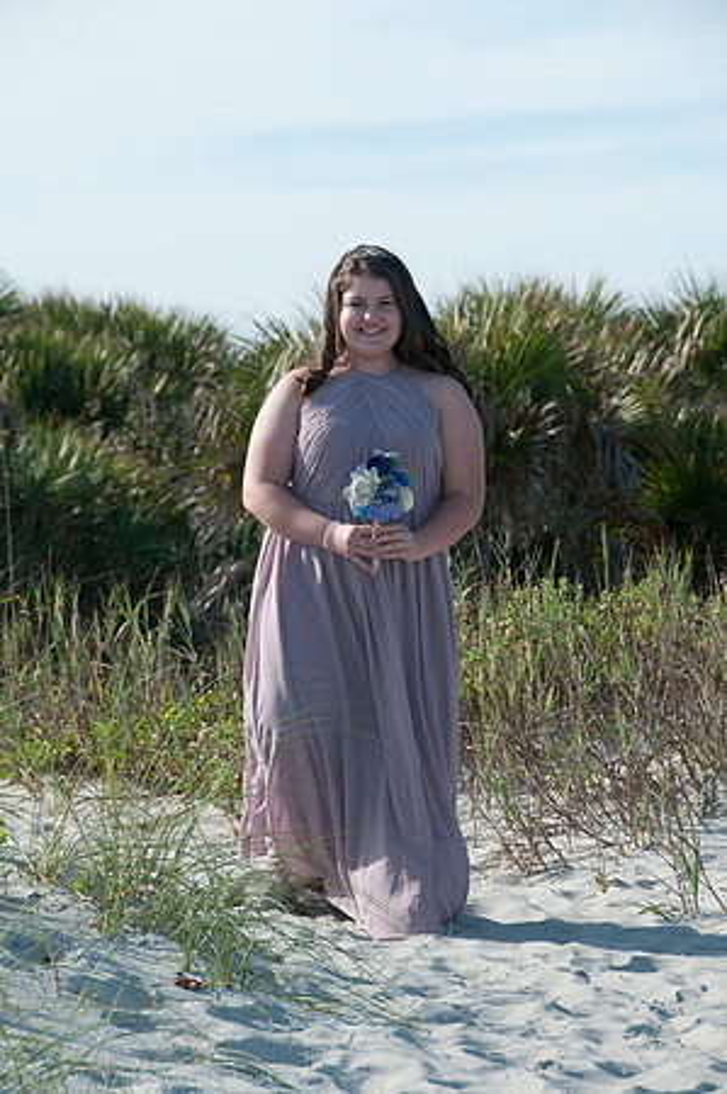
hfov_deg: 7.0
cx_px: 364
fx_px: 5920
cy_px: 547
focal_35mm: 195
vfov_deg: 10.6
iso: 100
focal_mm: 130
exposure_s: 1/250
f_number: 10
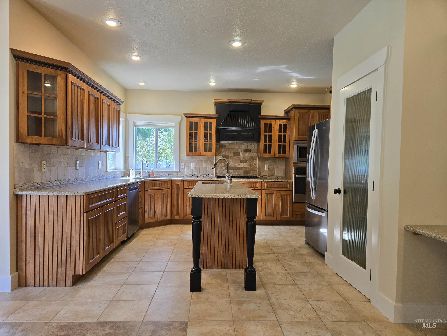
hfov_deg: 73.9
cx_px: 224
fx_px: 297
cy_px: 168
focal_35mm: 23
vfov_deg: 58.9
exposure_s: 1/120
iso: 100
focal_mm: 5.4
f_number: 1.8
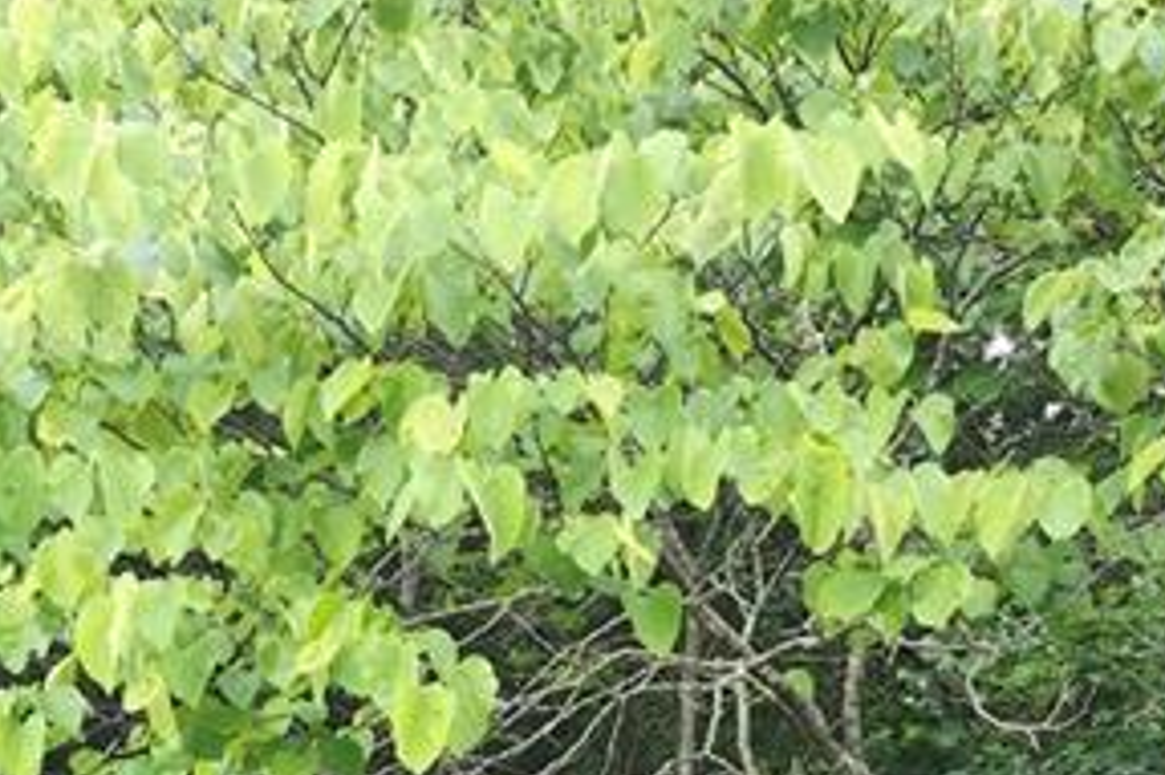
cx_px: 576
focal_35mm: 64
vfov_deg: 18.1
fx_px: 2070
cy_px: 1262
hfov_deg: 31.4
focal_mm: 5.54
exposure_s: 1/180
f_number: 1.8
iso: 200
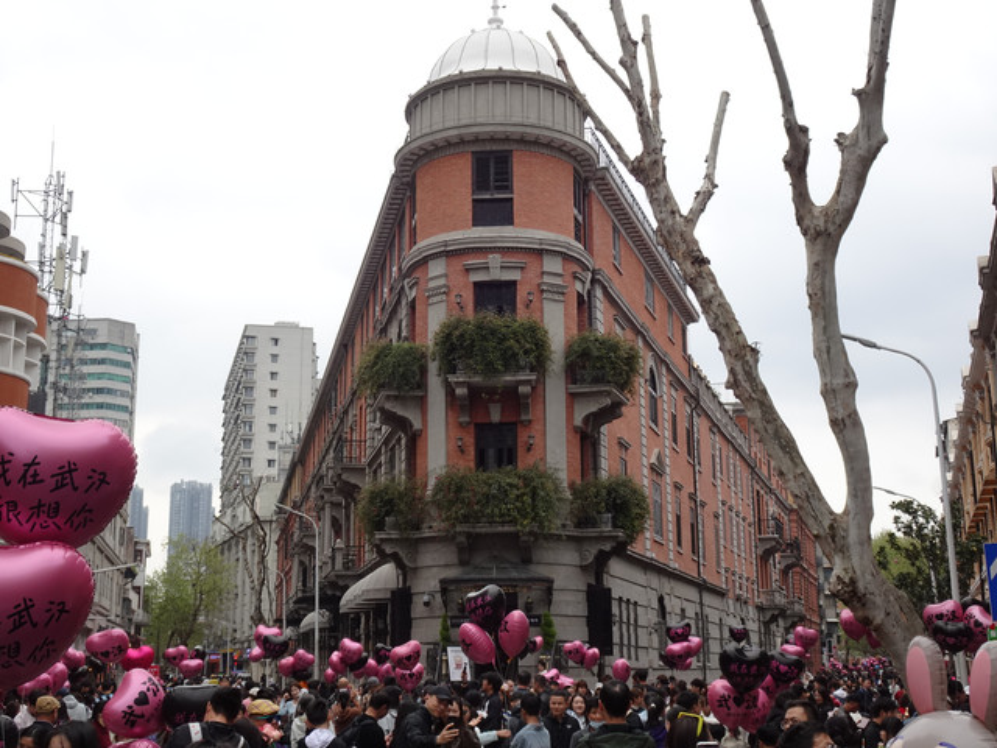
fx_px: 1267
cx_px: 498
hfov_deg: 42.9
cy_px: 374
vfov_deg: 32.9
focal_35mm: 44
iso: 80
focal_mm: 7.29
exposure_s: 1/250
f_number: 4.5
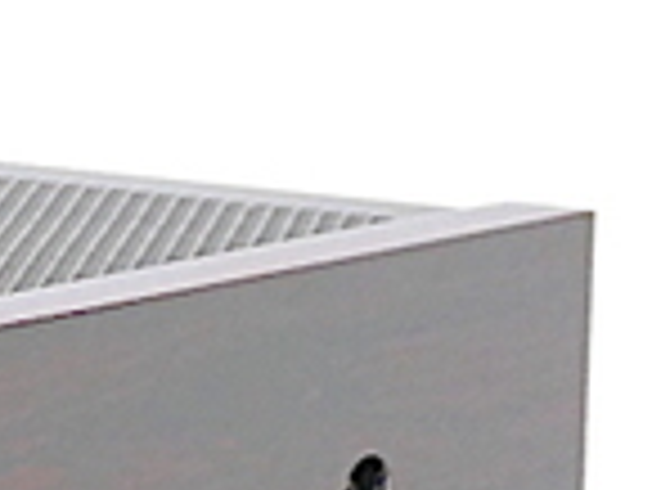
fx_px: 8087
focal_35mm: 429
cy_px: 949
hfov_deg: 4.4
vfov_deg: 3.4
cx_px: -1268
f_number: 4.4
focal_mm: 11.7
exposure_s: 1/3.2
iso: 200
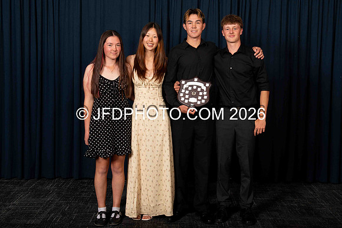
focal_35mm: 51
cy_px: 100
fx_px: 489
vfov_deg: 26.3
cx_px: 193
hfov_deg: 38.5
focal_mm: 45
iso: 125
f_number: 5.6
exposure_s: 1/250
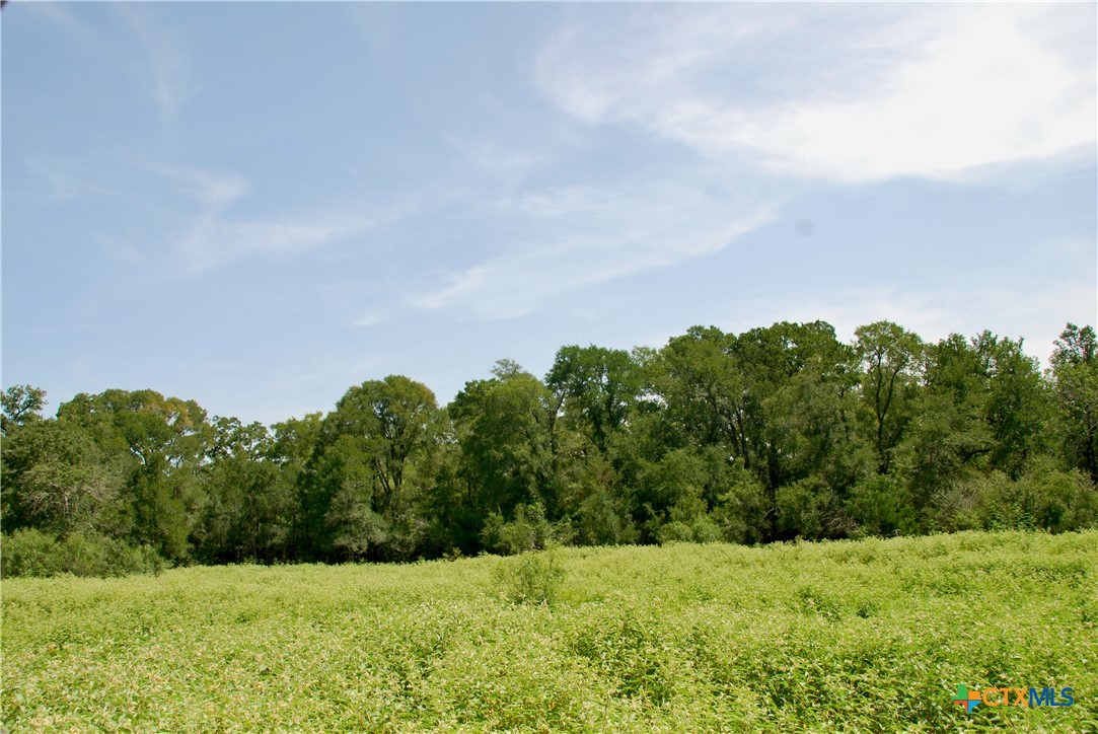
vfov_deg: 40.0
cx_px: 549
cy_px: 367
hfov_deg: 57.2
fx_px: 1007
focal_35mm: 33
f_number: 8
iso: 100
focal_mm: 22
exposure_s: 1/200
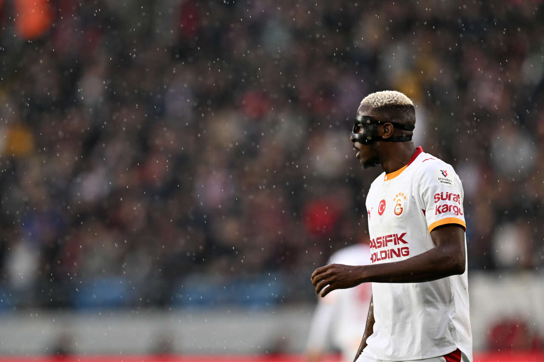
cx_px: 272
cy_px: 181
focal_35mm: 600
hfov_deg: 3.4
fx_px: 9065
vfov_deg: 2.3
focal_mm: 400
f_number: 3.2
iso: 1250
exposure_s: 1/1250
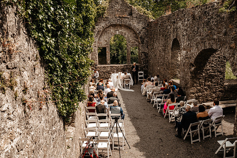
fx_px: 230
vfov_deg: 37.9
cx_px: 118
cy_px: 79
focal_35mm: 35
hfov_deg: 54.4
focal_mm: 35
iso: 1000
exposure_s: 1/320
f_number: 13
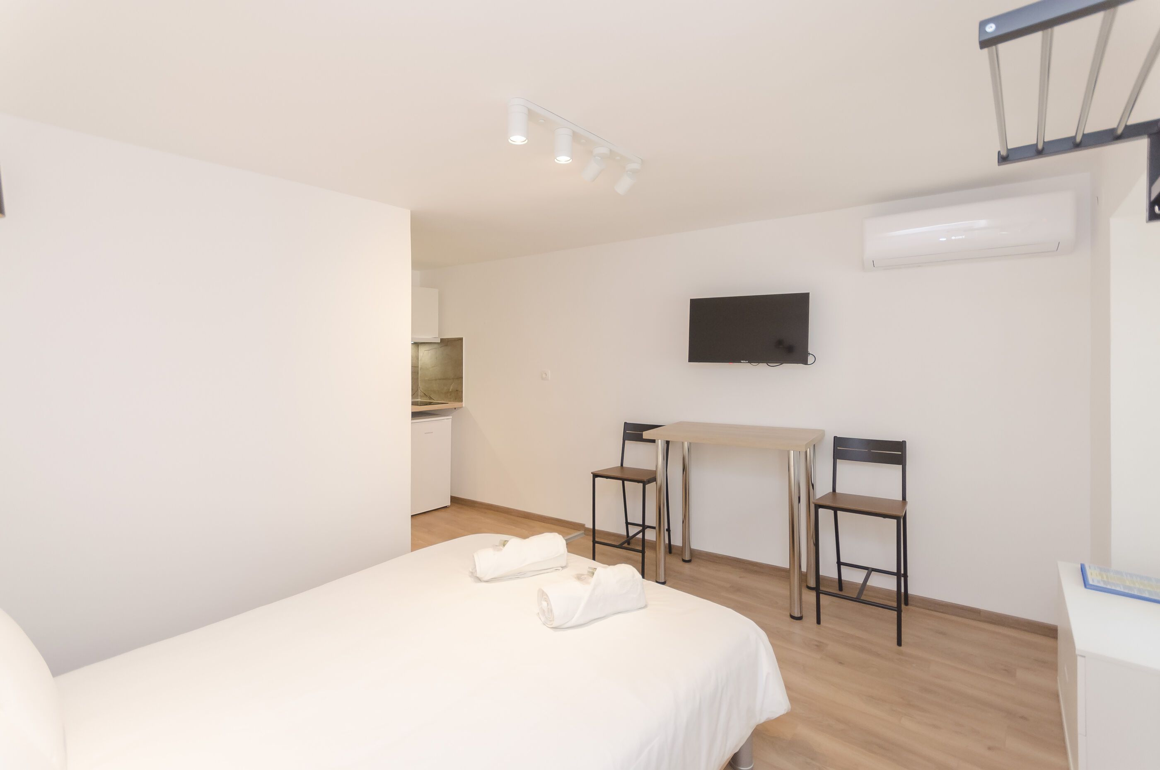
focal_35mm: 15
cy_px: 385
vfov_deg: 77.1
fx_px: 483
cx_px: 580
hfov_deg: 100.5
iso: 640
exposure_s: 1/60
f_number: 4
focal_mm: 10
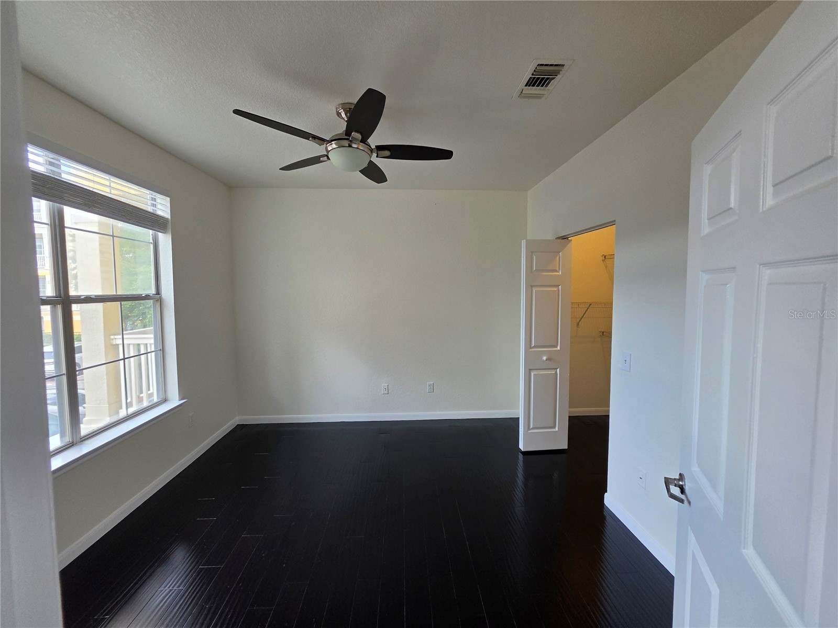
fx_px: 315
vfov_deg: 89.9
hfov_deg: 106.2
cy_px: 314
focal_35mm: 13
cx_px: 419
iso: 50
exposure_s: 1/120
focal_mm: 2.2
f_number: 1.9
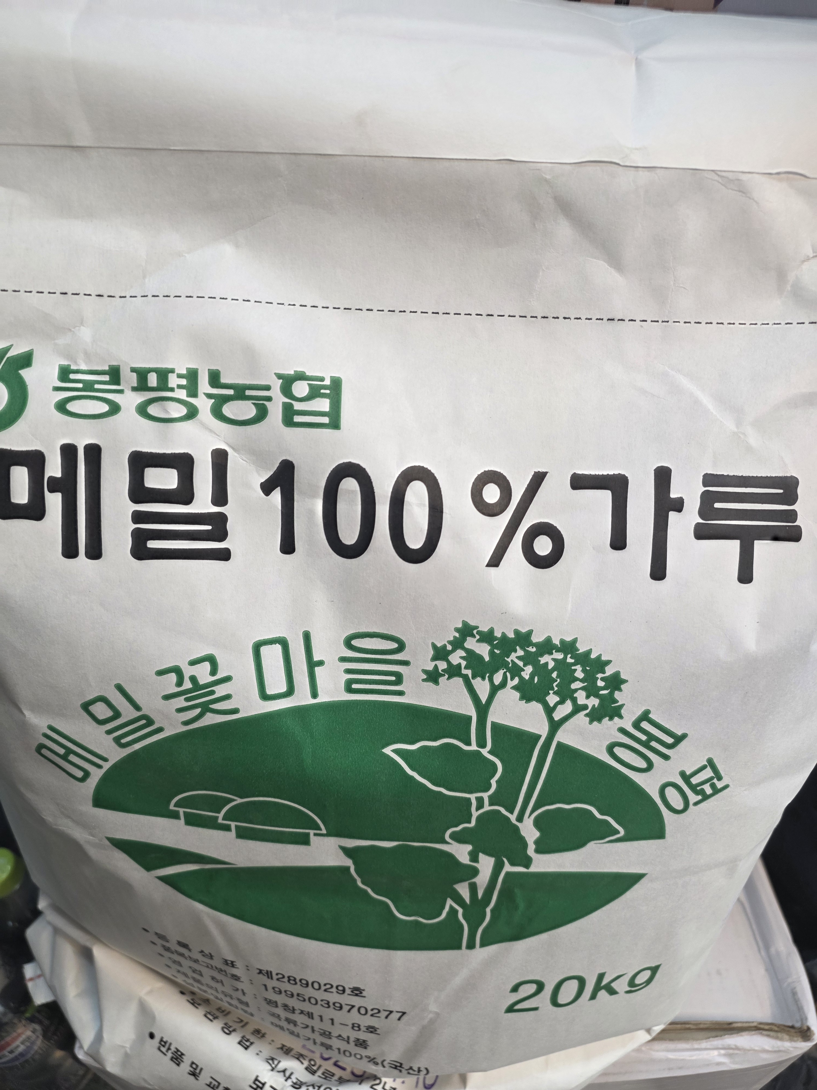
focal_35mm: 23
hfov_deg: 58.9
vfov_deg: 73.9
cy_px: 545
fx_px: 724
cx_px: 408
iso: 100
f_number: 1.7
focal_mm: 6.3
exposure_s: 1/120
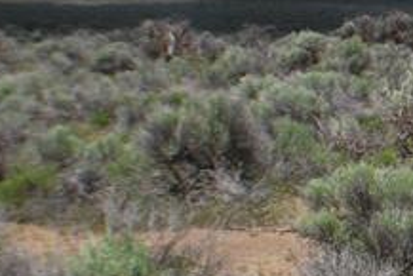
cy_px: 12
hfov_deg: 7.9
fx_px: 2927
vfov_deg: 5.4
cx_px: 686
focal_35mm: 255
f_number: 8
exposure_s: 1/250
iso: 100
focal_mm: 48
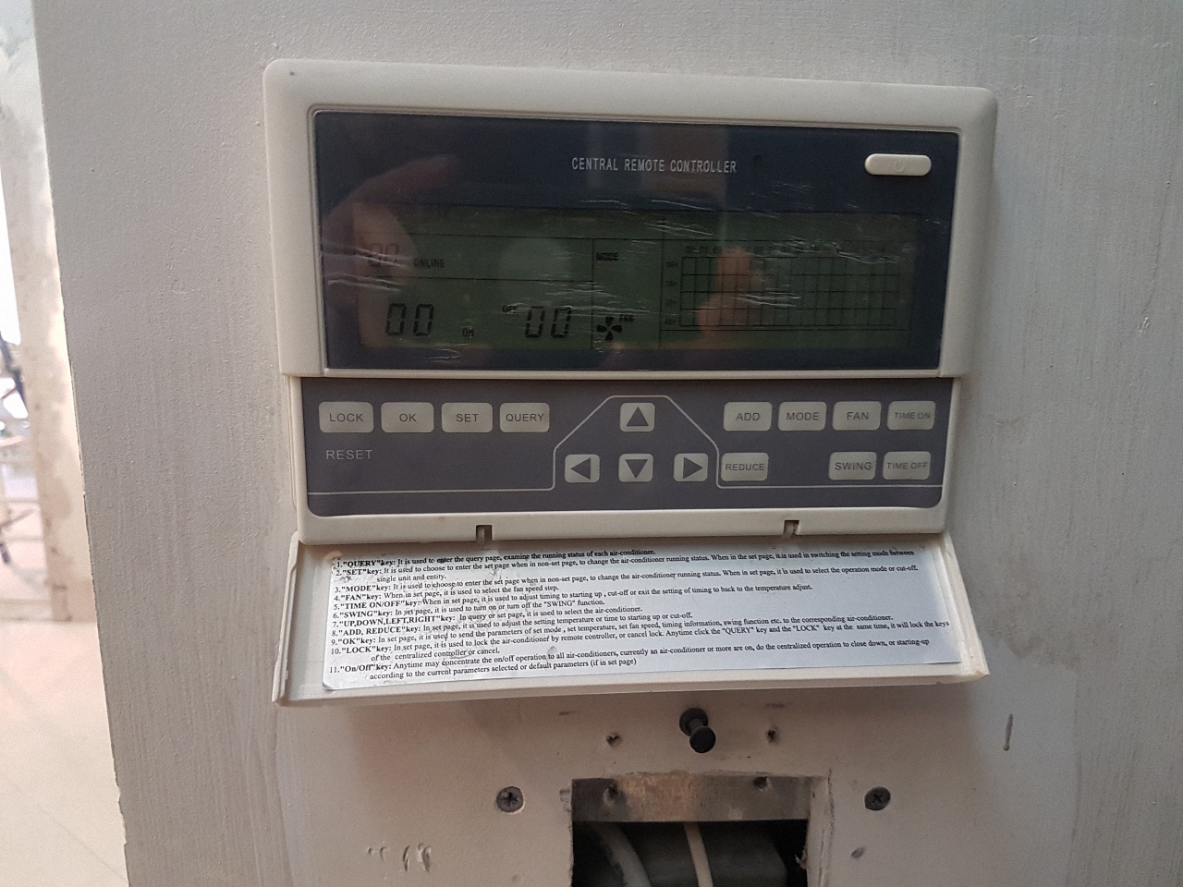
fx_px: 889
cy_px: 444
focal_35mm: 26
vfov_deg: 53.1
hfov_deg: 67.3
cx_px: 592
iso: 200
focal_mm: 4.2
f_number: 1.7
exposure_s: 1/33
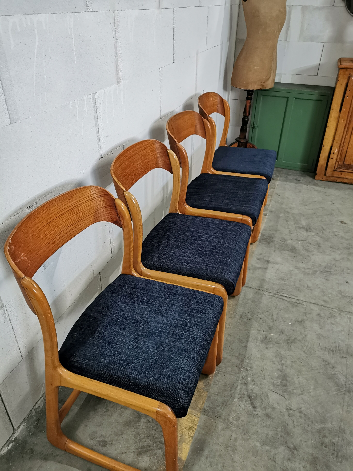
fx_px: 367
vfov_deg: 65.3
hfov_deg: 51.4
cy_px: 236
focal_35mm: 27
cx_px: 176
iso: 800
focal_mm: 5.58
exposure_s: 1/50
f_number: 1.8
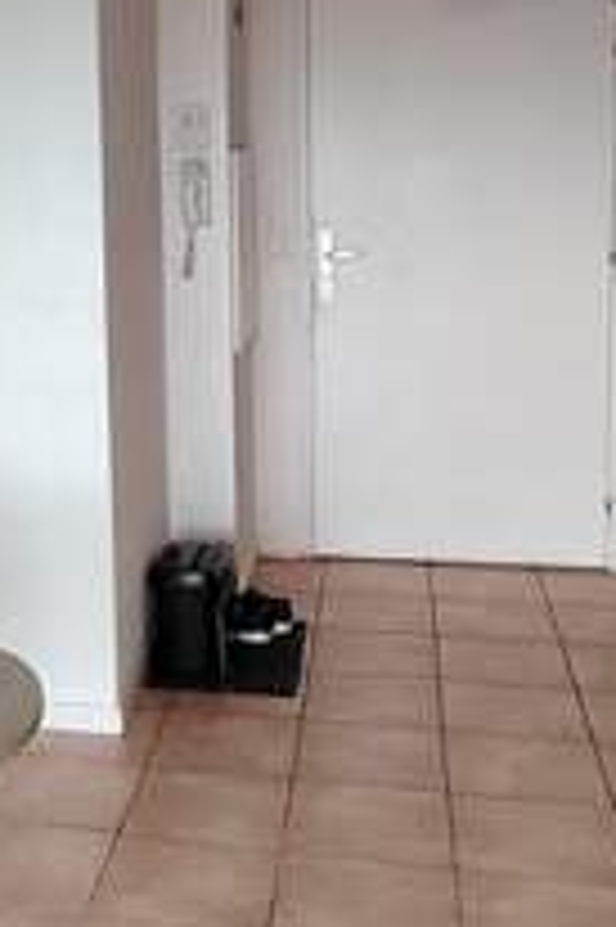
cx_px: -54
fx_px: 1414
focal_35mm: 55
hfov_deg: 23.2
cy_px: 360
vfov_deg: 36.1
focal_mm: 1.42
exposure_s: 1/120
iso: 188
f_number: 2.2
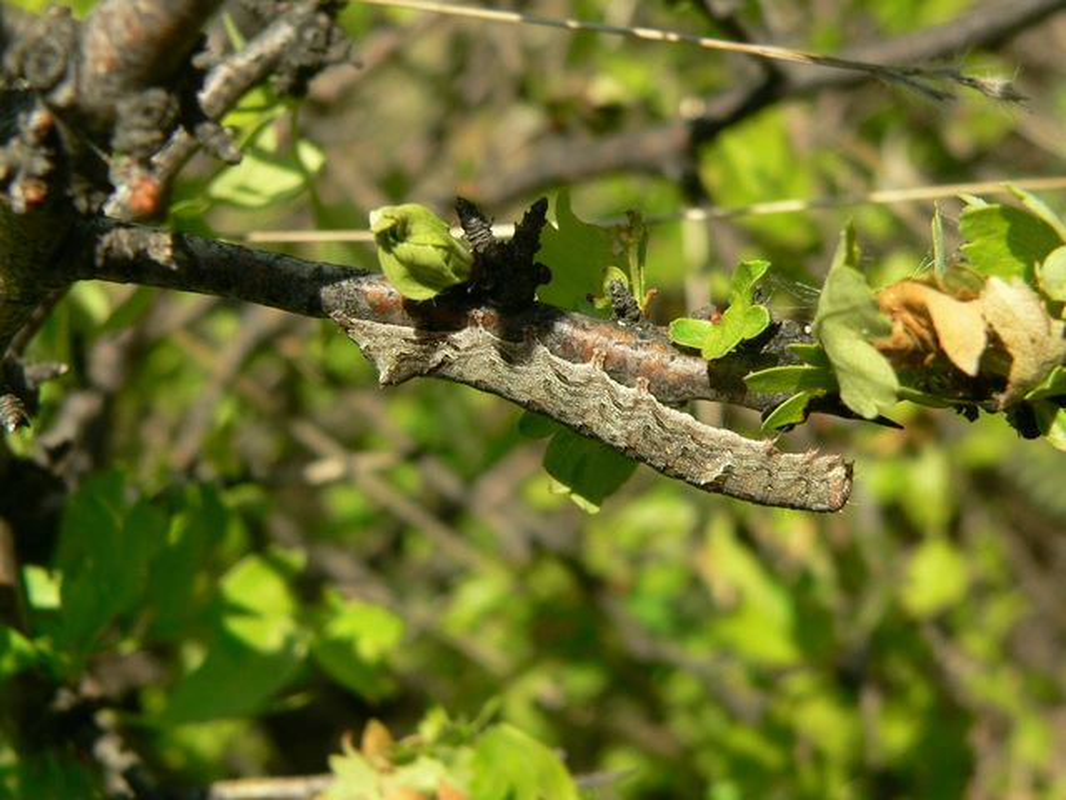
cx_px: 533
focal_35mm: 65
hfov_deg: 29.8
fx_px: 2002
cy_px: 400
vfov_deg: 22.6
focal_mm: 10.7
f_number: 4
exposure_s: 1/500
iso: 80
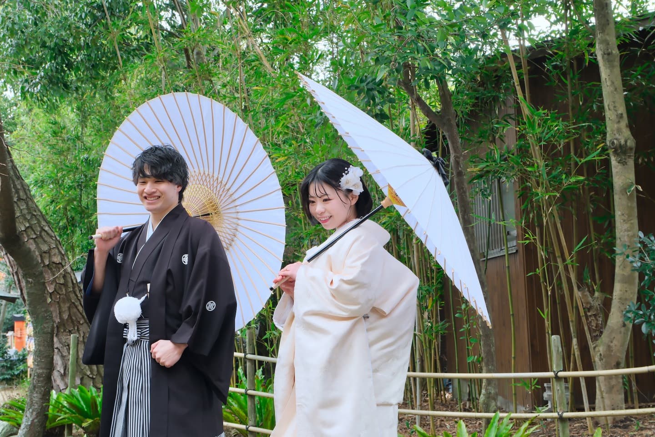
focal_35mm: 44
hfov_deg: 44.5
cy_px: 218
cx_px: 328
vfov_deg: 30.5
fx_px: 800
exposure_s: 1/125
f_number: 6.3
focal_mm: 29.2
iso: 800
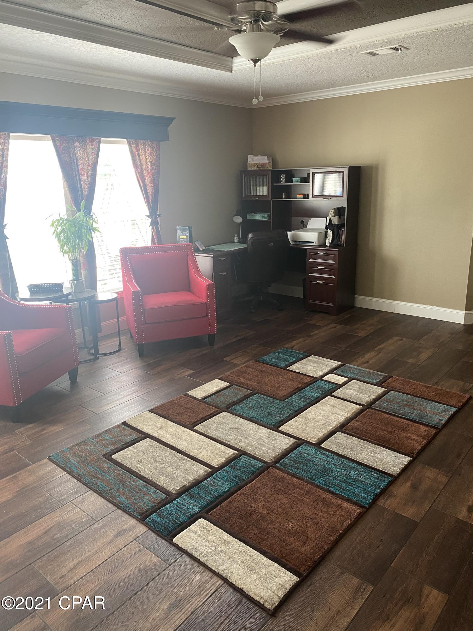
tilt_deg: -15.1
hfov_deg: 53.1
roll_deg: +1.9
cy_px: 316
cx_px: 236
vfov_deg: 67.3
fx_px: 474
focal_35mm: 26
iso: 160
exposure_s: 1/60
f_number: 1.8
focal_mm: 4.25
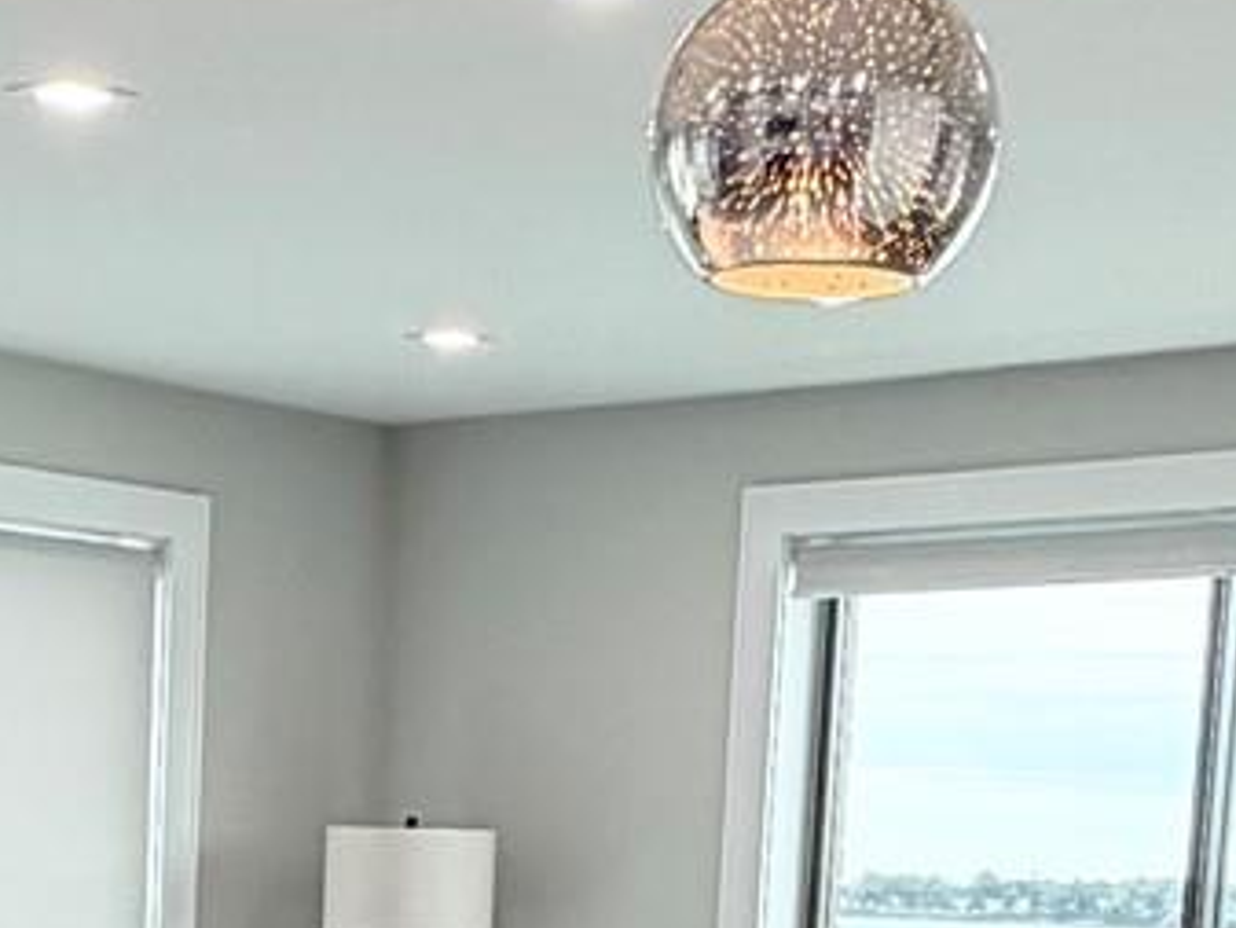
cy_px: 1353
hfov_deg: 22.8
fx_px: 3036
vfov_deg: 16.0
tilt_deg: -8.9
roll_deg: -1.5
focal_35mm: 85
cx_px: 282
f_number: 2.2
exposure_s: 1/120
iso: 64
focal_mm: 2.22
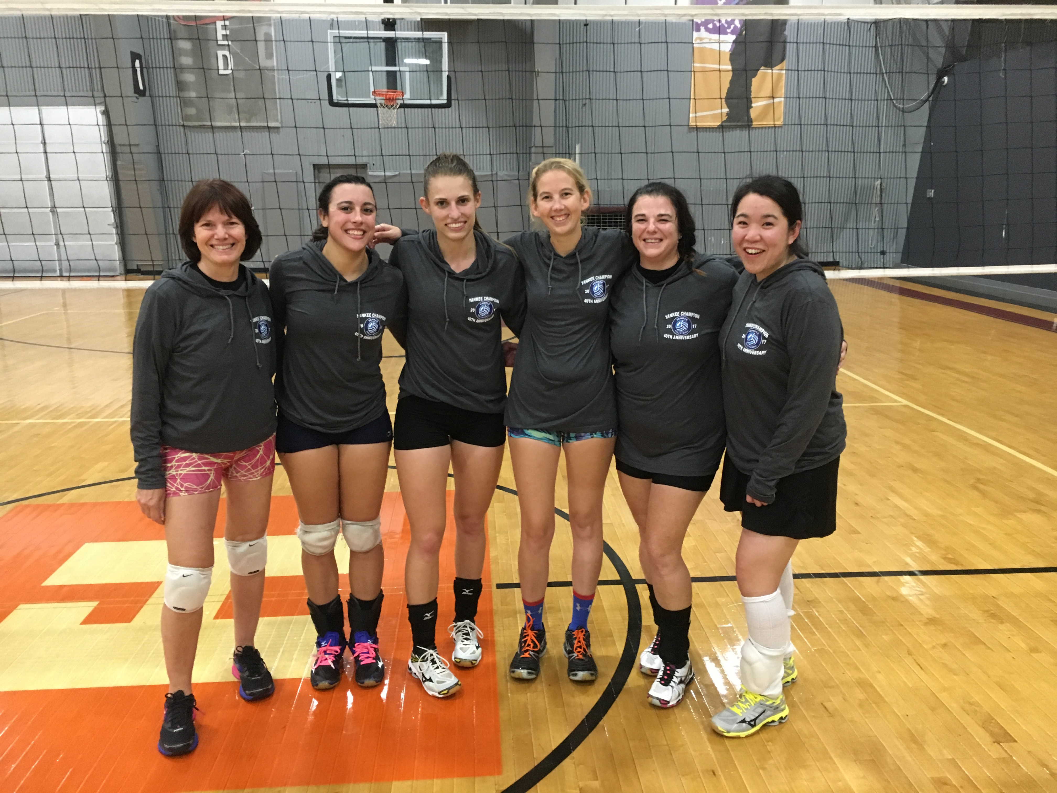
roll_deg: +0.2
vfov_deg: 48.2
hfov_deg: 61.7
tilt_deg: -12.9
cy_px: 396
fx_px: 886
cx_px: 528
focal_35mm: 29
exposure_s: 1/15
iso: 200
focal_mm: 4.15
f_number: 2.2
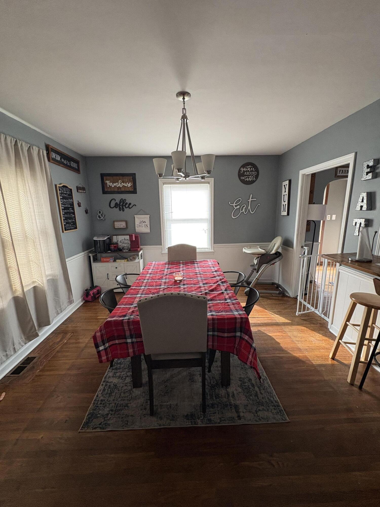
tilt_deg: -11.5
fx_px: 205
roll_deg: +0.9
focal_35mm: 14
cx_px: 190
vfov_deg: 102.1
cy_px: 254
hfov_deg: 85.7
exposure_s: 1/64
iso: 200
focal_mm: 2.22
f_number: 2.2
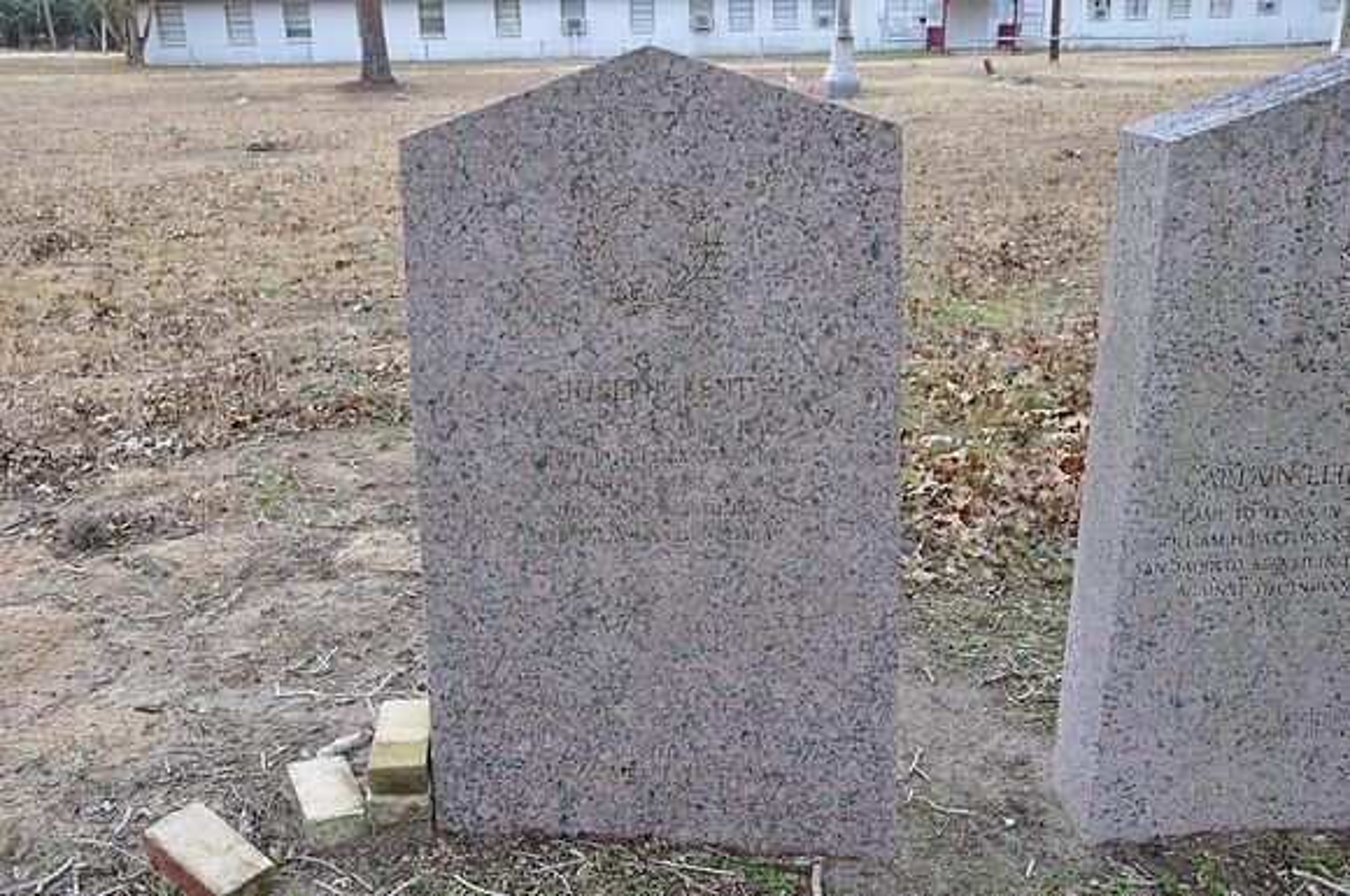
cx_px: 675
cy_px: 448
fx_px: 1236
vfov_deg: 39.9
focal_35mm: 33
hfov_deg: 57.3
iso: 200
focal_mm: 22
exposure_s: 1/50
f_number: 7.1
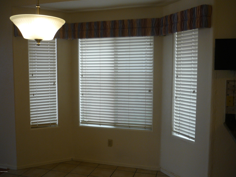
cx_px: 118
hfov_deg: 55.4
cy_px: 88
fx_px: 225
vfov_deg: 42.9
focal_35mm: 33
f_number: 2.8
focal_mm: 5.5
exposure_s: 1/60
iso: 100
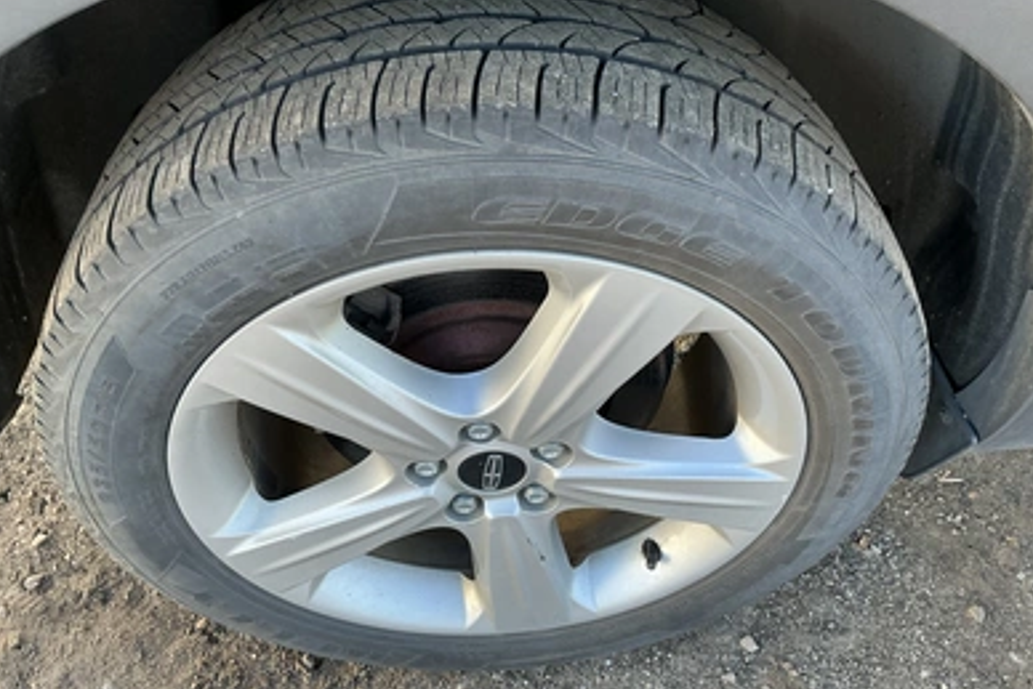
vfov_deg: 43.6
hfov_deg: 61.9
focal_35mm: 30
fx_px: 861
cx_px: 511
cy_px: 372
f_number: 1.8
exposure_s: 1/122
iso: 32
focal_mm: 3
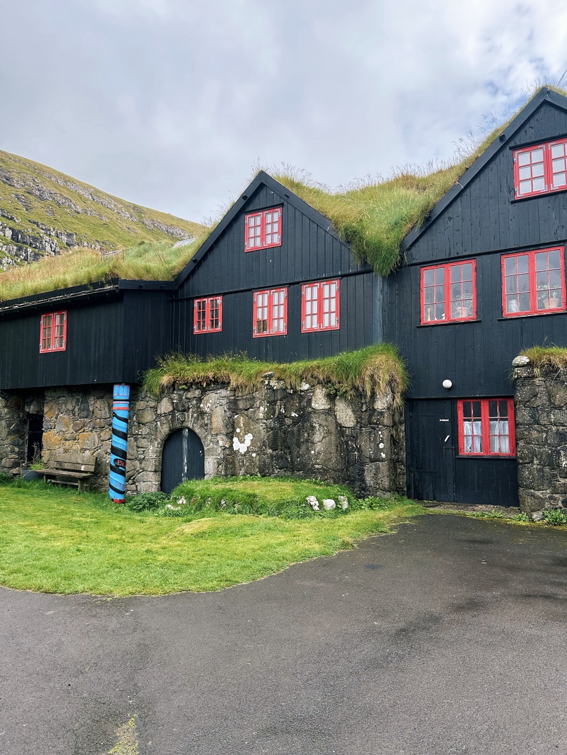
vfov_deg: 71.6
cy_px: 378
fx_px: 524
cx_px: 284
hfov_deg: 56.8
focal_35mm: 24
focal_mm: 6.86
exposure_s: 1/1019
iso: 80
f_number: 1.78
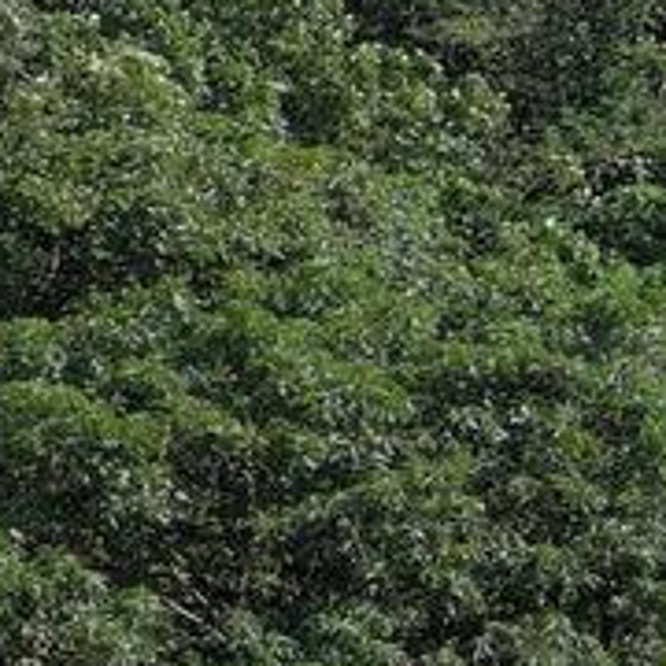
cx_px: -1828
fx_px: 4288
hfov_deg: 7.1
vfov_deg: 8.8
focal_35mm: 197
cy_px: -107
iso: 100
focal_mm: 10.57
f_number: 2.8
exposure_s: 1/1006
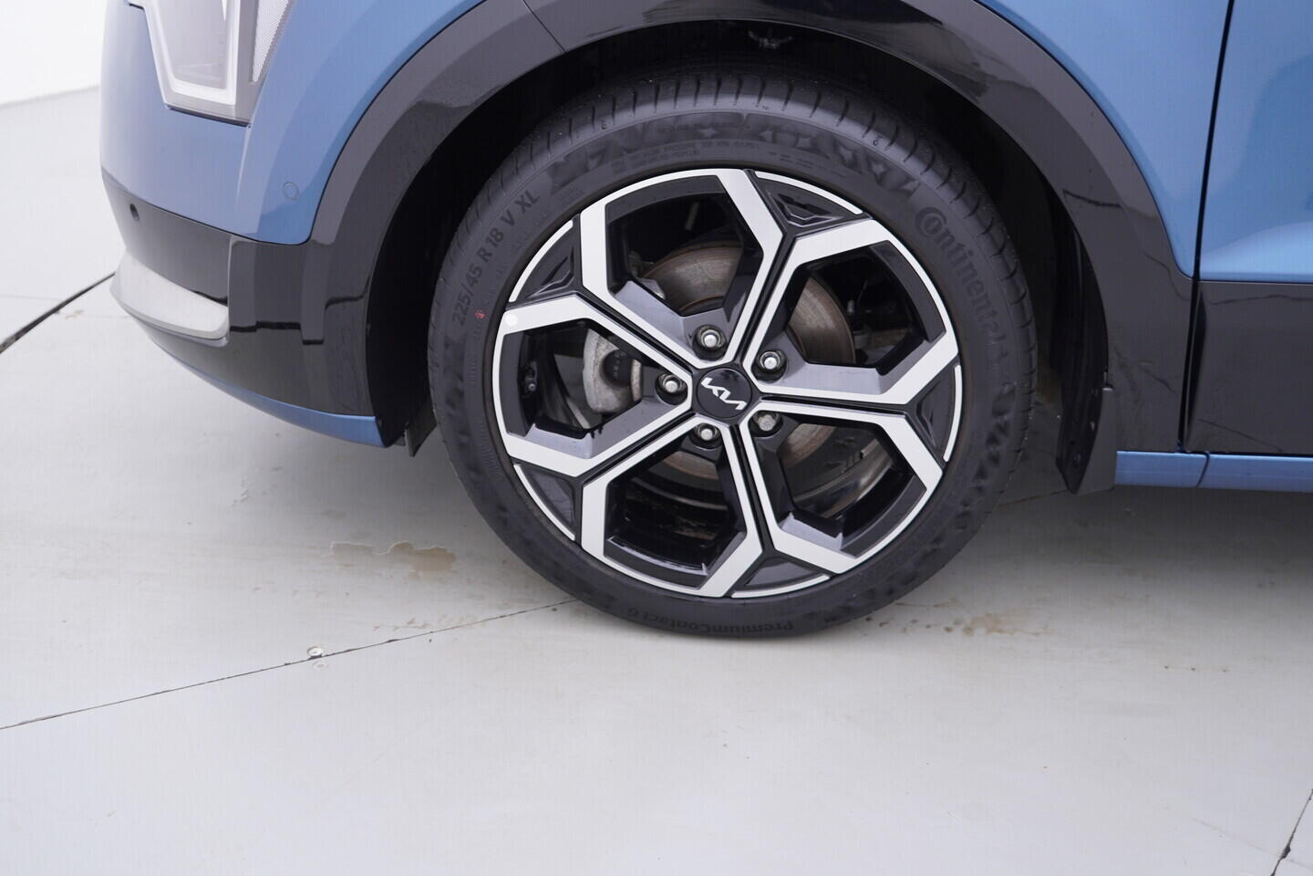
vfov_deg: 36.9
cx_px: 656
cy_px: 438
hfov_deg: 53.1
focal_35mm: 36
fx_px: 1313
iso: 125
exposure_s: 1/50
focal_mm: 24
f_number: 3.2
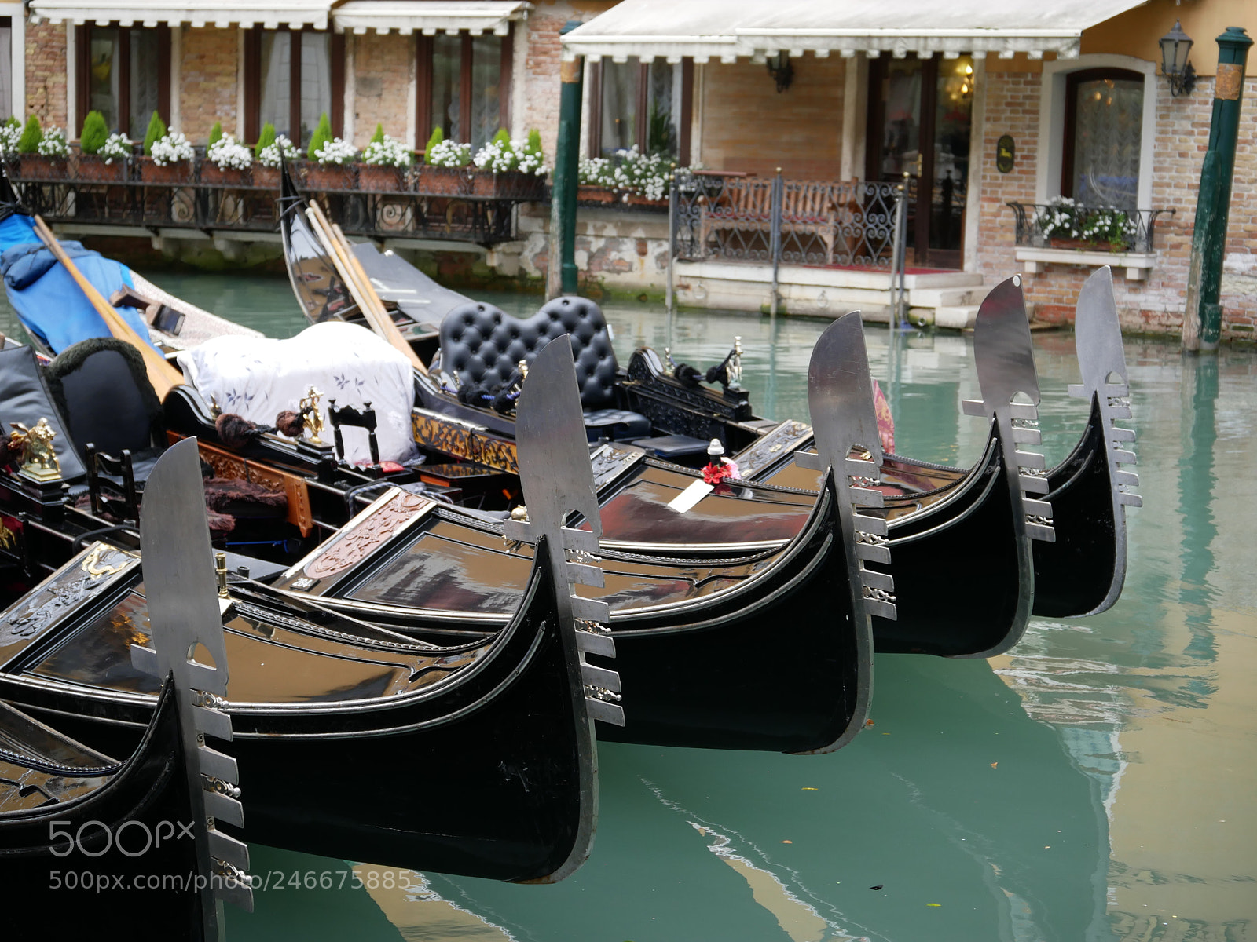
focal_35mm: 70
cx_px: 628
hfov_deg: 27.8
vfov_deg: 21.0
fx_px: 2542
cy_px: 471
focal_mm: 35
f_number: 4
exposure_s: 1/200
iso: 320
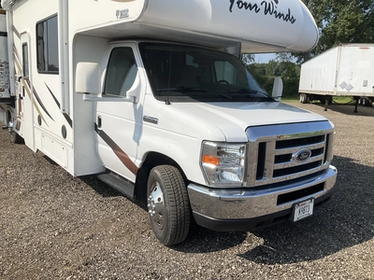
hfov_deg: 61.7
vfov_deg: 48.2
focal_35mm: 29
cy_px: 140
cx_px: 187
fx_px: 313
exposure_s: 1/2667
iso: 25
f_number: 1.8
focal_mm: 3
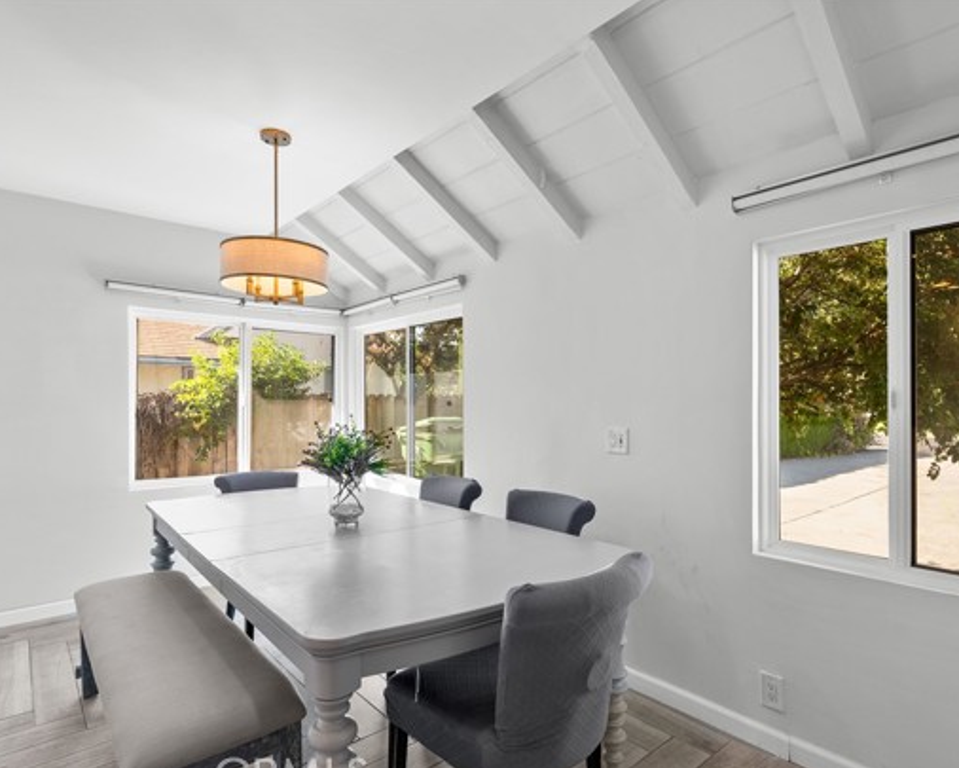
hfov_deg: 83.3
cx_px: 491
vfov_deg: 70.8
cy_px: 397
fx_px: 539
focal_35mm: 19
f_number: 8
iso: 1250
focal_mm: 16
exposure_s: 1/30
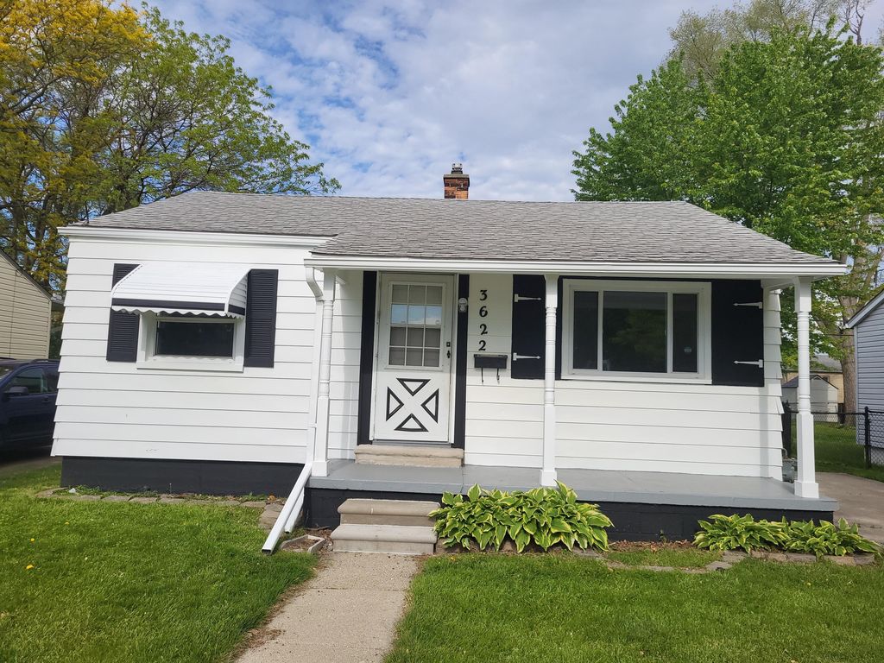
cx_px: 442
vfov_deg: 53.1
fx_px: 664
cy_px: 332
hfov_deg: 67.3
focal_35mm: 26
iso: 40
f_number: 1.8
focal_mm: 5.4
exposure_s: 1/2859
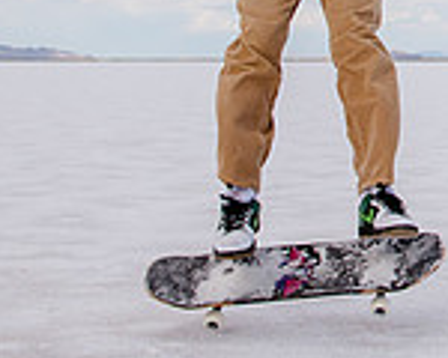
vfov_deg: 14.3
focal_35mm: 105
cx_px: 542
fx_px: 1392
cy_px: -42
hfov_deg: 17.4
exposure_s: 1/640
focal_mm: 27
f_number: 8
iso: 250
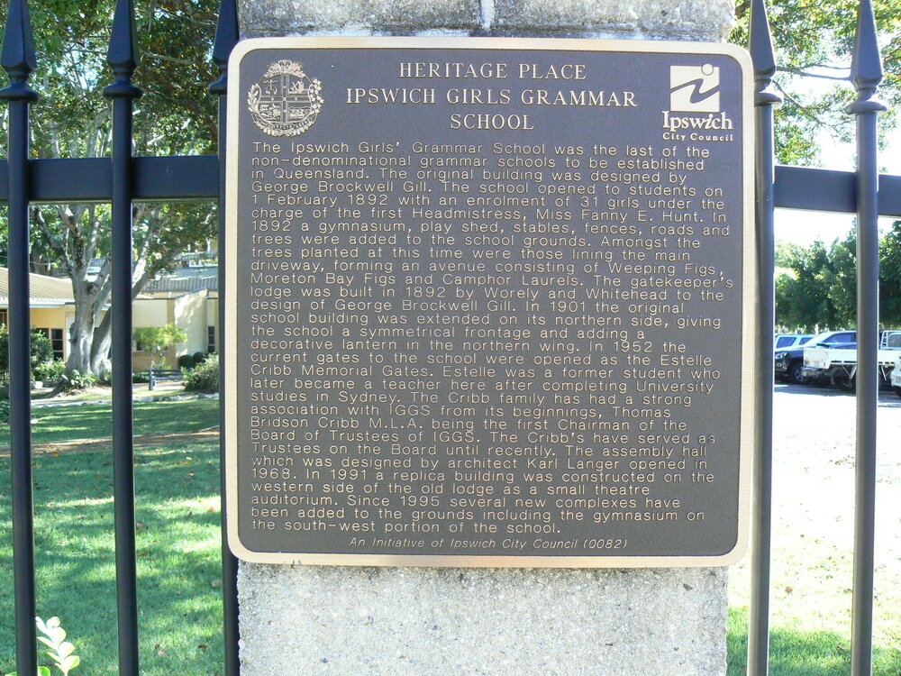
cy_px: 338
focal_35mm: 36
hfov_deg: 51.4
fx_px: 937
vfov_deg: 39.7
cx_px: 450
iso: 200
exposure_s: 1/100
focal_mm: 6
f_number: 5.6
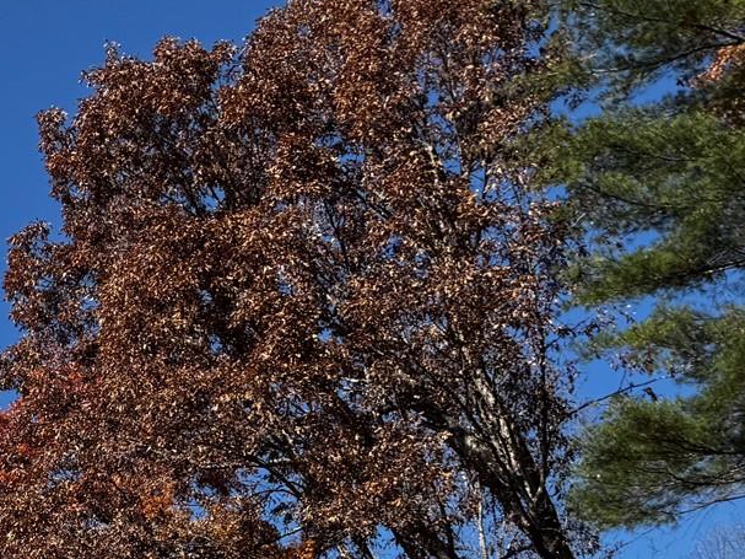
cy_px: 816
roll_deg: -2.4
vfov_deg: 16.7
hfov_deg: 20.5
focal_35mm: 81
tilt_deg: +13.3
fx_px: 1743
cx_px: -384
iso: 80
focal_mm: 6.76
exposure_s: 1/3413
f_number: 1.78
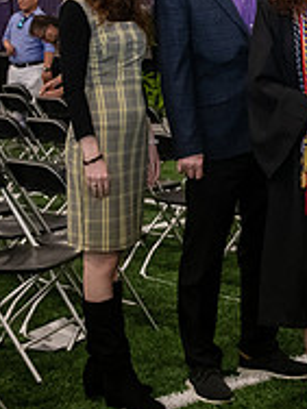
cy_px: 45
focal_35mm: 101
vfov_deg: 19.1
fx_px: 1194
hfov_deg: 14.4
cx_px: 322
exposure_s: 1/200
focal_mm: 34
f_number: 5
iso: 2500
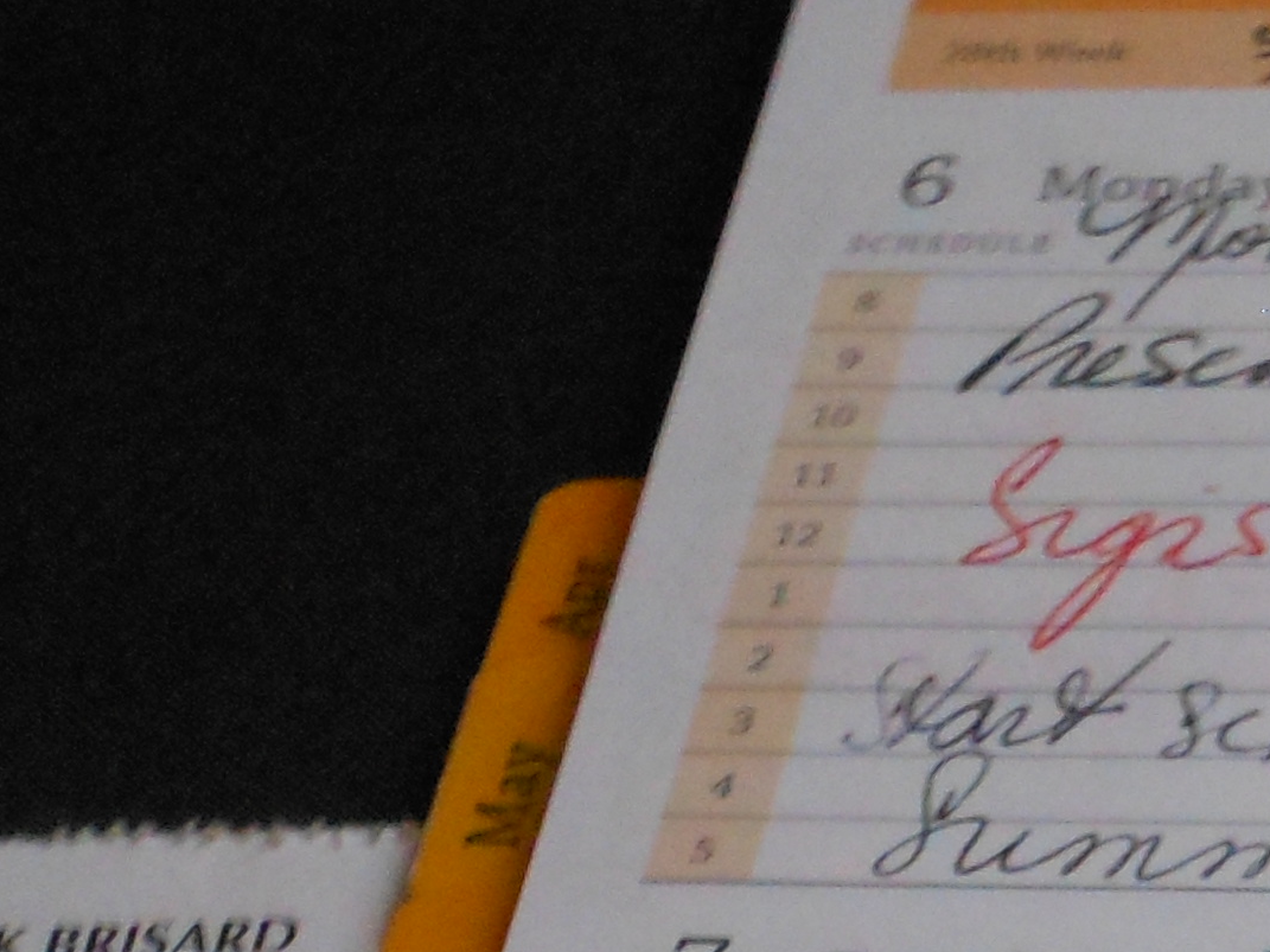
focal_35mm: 142
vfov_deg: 9.7
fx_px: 5209
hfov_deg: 13.1
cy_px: 1931
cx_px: 1927
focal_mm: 5.9
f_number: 4
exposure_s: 1/4
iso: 400
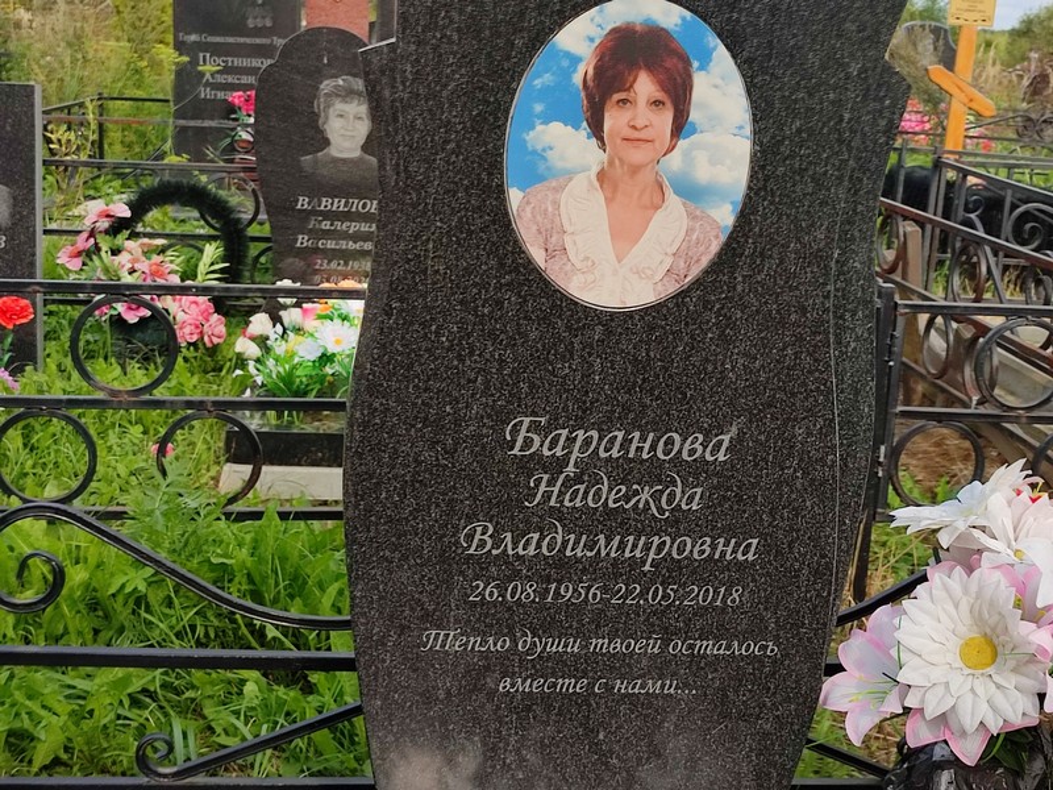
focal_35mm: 25
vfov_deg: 54.9
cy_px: 395
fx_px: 760
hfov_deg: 69.4
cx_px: 526
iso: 50
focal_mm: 6.04
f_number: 1.9
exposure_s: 1/388
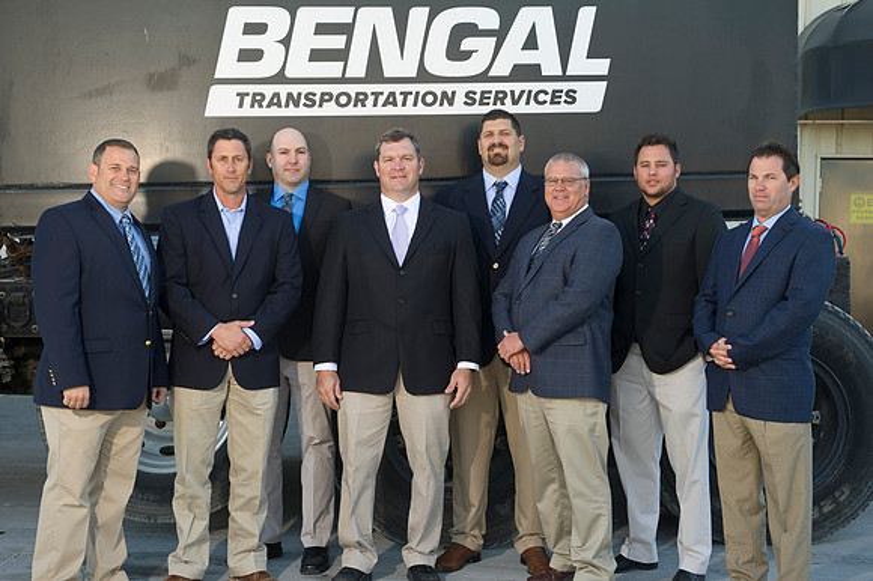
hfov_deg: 35.7
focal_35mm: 56
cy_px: 290
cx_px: 436
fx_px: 1357
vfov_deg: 24.2
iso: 200
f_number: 5
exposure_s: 1/160
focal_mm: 56
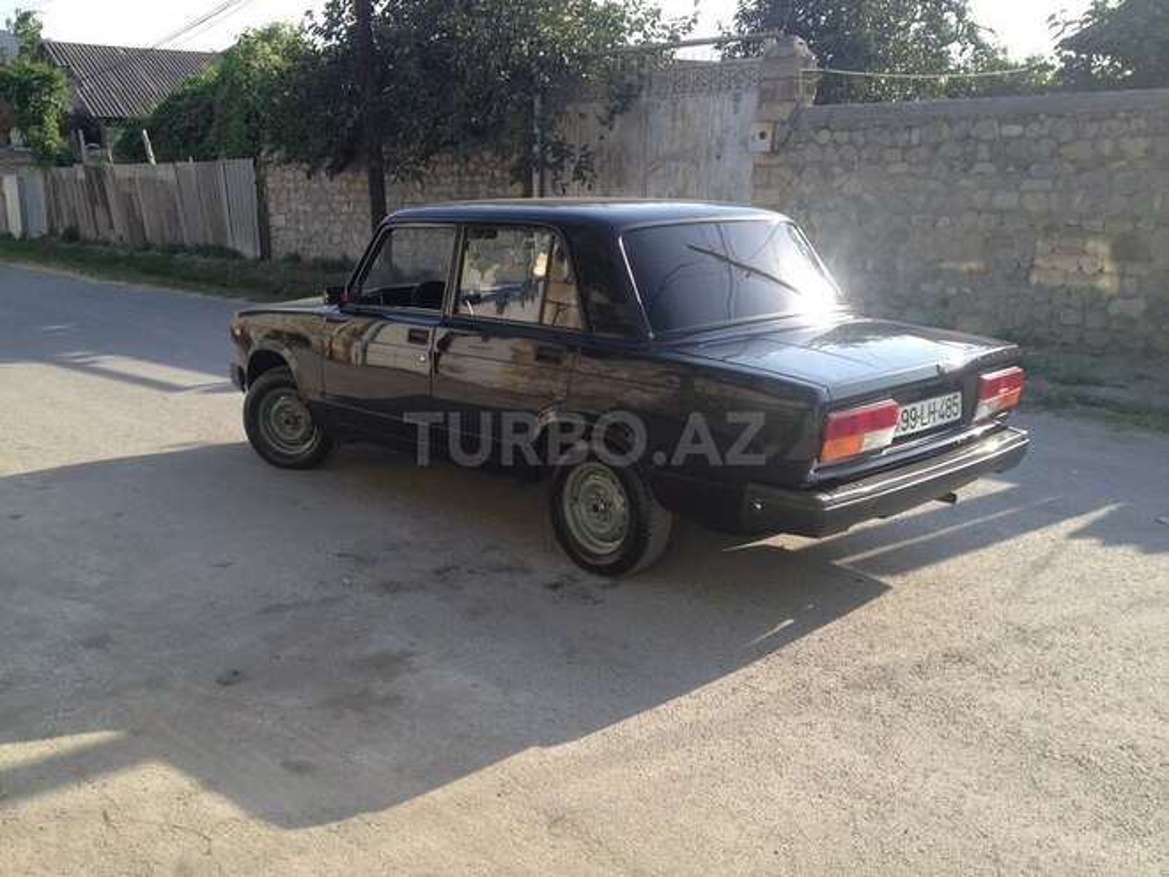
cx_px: 584
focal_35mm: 35
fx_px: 1182
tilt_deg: -19.0
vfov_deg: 40.7
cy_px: 438
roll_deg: -0.5
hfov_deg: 52.6
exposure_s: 1/649
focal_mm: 4.28
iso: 50
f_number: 2.4
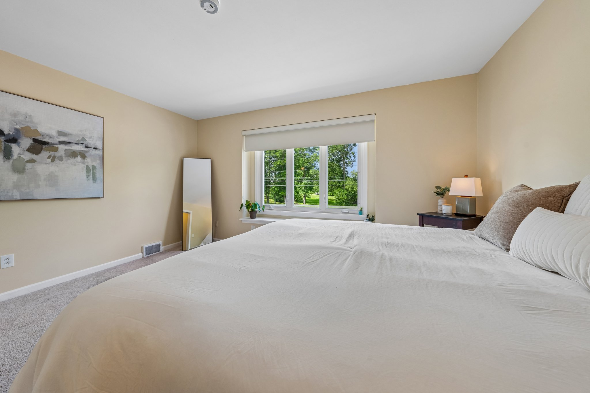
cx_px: 295
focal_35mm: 12
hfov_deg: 112.6
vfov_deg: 90.0
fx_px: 197
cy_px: 196
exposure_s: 1/30
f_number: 9
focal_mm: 12
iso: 320
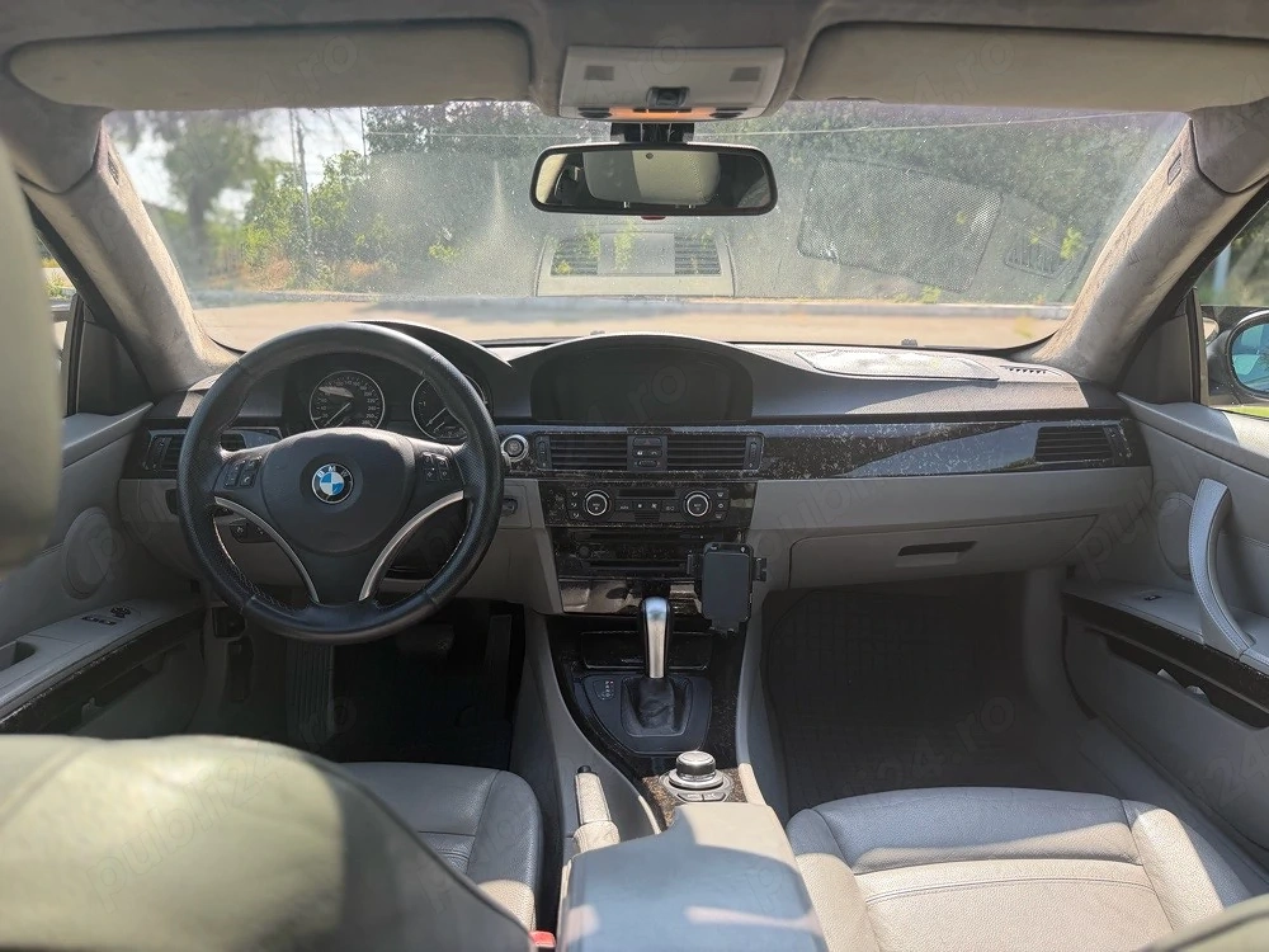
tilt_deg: -13.7
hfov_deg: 71.6
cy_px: 476
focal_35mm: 24
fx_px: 880
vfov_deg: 56.8
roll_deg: +0.3
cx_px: 634
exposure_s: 1/514
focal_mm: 6.76
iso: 100
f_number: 1.78
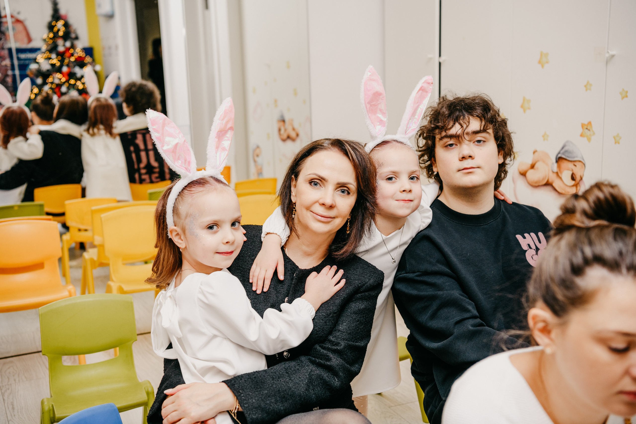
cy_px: 212
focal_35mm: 48
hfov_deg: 41.1
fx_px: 848
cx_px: 318
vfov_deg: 28.1
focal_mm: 48
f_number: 4
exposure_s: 1/160
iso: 250
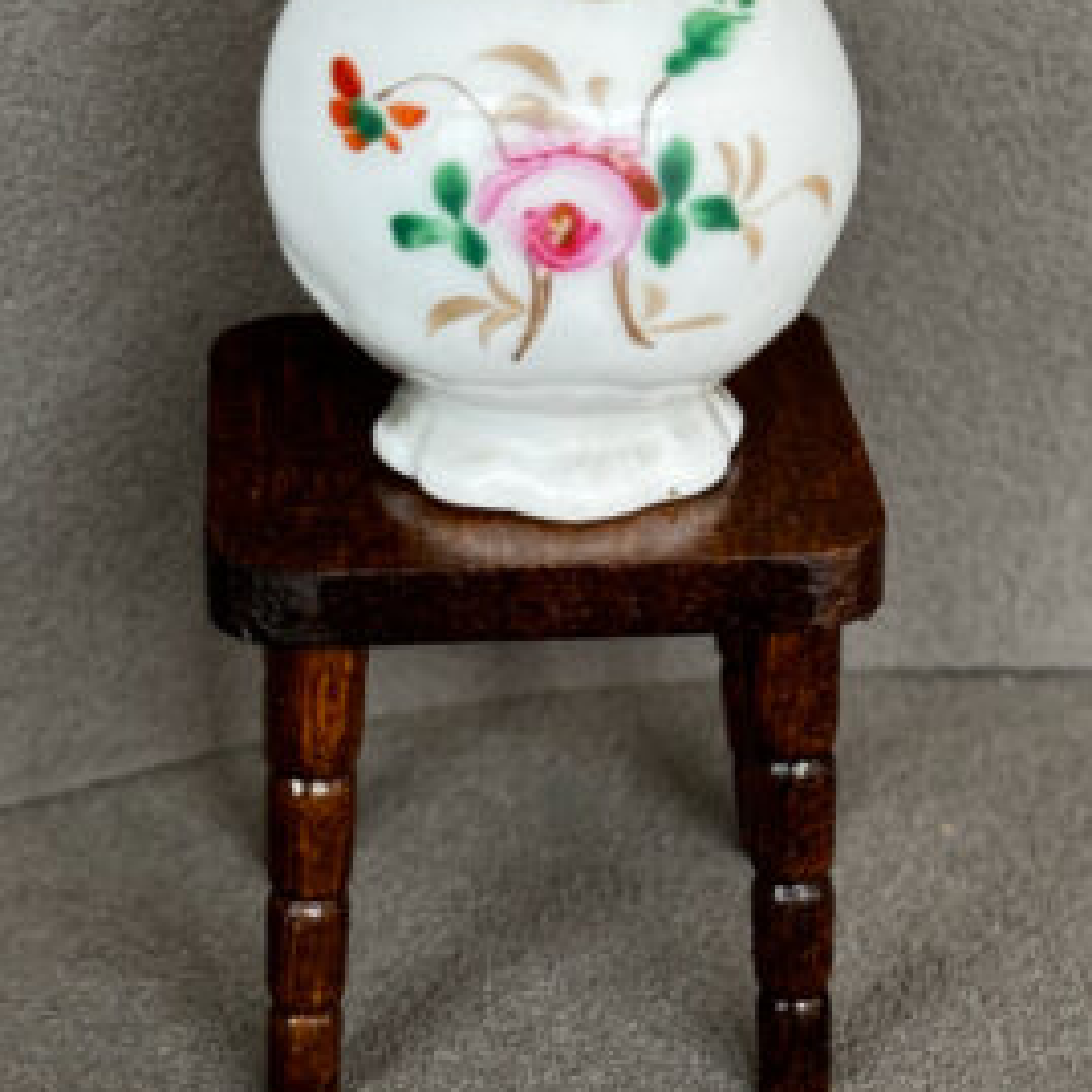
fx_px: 2248
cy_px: 369
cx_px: 536
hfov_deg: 27.3
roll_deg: -1.3
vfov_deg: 27.1
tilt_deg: -23.6
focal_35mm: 63
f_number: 1.78
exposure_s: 1/202
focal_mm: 6.76
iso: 64
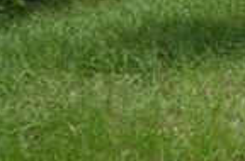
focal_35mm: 214
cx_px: 721
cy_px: -90
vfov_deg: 6.3
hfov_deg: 8.3
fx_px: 1452
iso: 100
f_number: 7.1
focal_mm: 20
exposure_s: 1/200
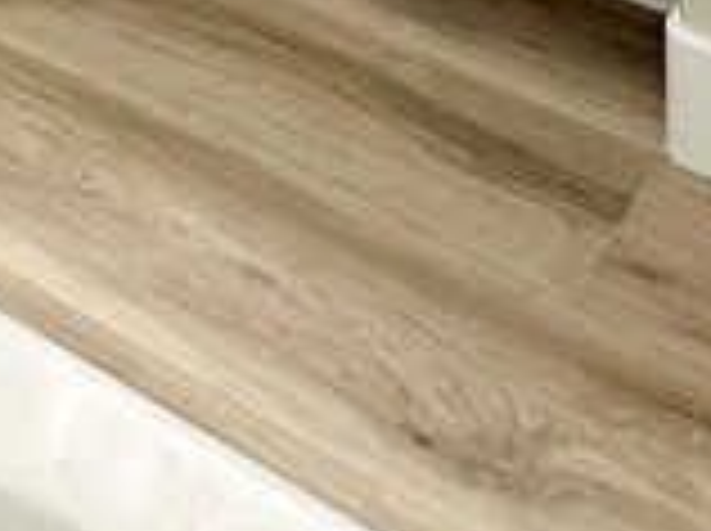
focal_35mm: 91
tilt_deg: +1.1
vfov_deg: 10.5
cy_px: -1125
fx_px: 1866
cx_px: 117
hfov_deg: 21.2
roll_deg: -0.3
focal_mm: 2.22
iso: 64
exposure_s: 1/120
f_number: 2.2
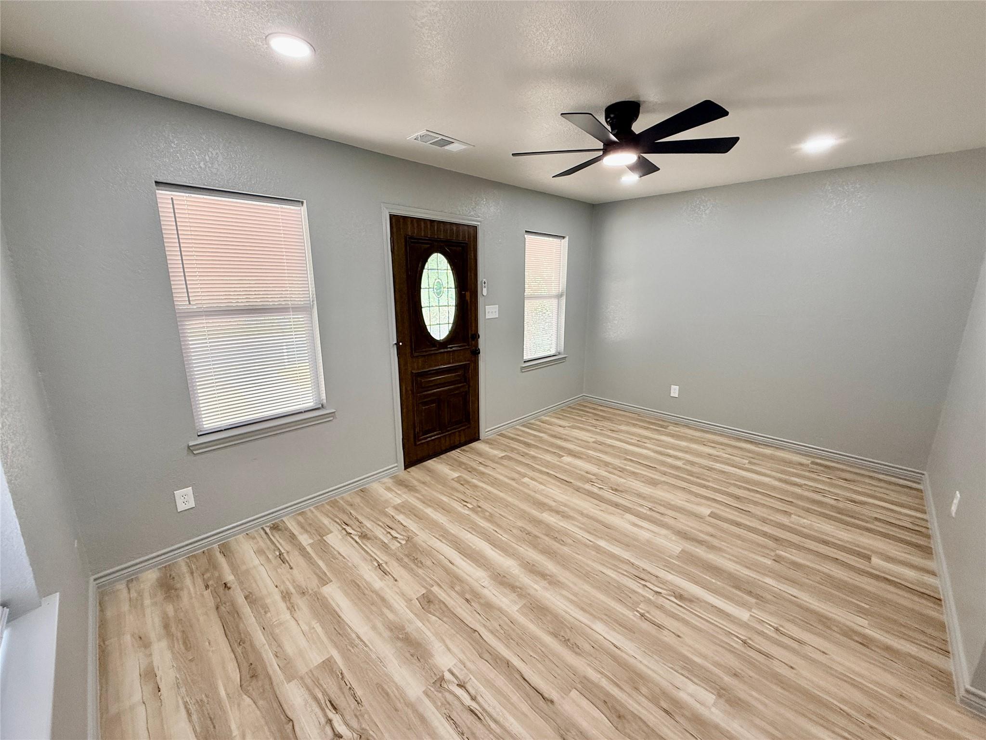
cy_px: 370
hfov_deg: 102.1
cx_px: 493
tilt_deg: -13.0
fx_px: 399
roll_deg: +0.2
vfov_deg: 85.7
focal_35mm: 14
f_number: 2.2
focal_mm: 2.22
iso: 160
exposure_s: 1/99
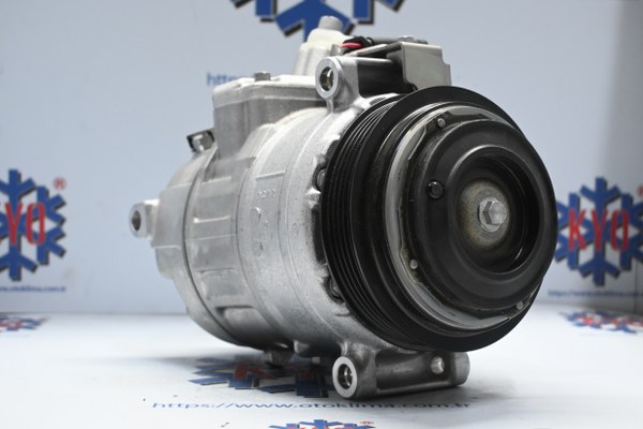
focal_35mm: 62
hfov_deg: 32.6
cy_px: 214
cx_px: 322
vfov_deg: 22.1
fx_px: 1098
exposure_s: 1/60
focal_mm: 41
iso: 2000
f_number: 5.6
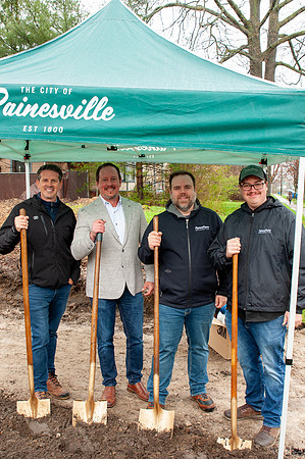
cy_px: 230
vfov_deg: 53.1
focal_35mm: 36
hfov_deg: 36.7
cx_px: 172
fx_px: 459
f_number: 6.3
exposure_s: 1/125
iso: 800
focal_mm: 24
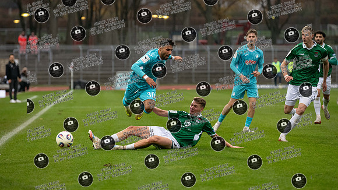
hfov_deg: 10.1
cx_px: 171
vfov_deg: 5.7
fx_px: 1911
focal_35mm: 213
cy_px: 81
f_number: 3.2
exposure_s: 1/1600
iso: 2500
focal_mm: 165
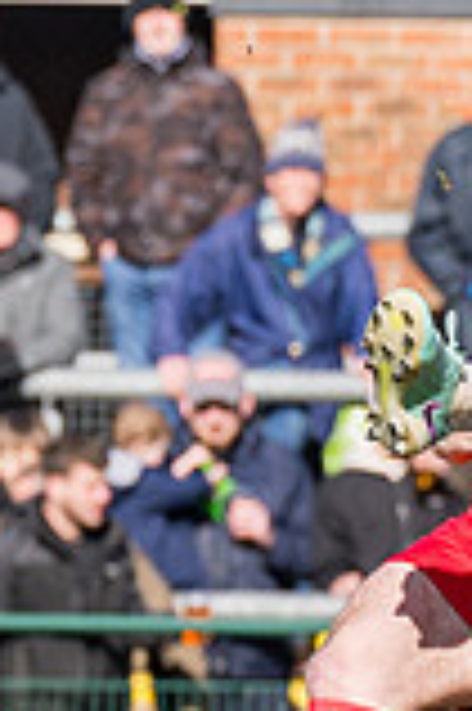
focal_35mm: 1183
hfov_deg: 1.2
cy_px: 698
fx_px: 23315
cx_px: 803
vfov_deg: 1.7
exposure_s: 1/2500
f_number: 4
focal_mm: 130
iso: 100
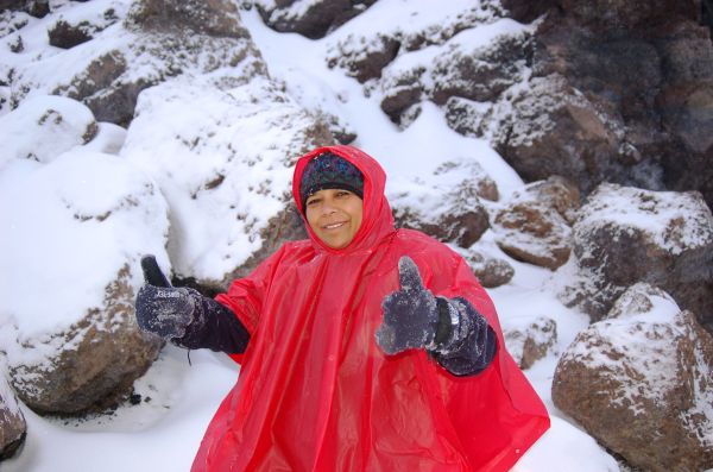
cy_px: 236
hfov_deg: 46.5
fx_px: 830
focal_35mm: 42
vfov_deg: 31.7
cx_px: 356
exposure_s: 1/250
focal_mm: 28
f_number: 3.3
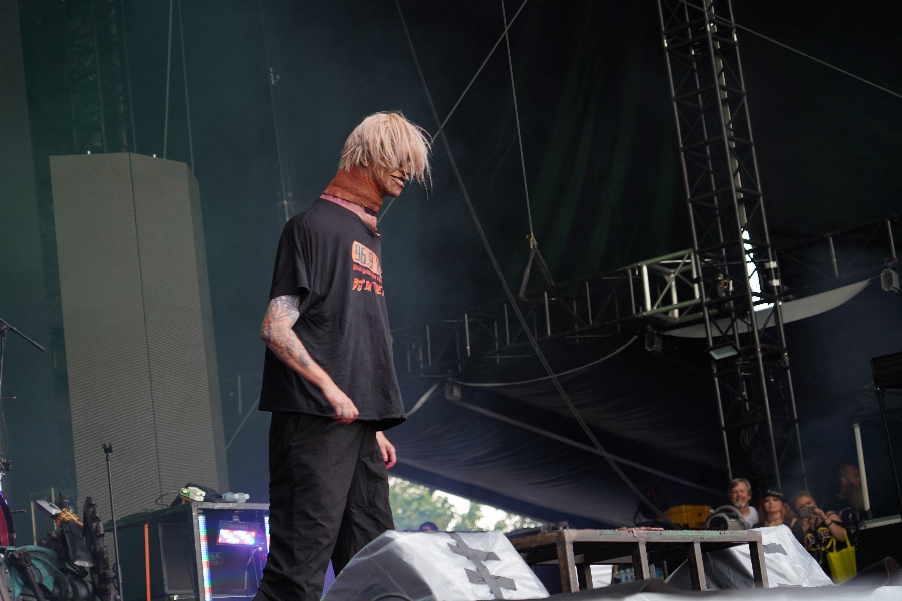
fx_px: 2029
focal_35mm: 81
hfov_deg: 25.1
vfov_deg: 16.9
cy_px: 300
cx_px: 451
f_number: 4
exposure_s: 1/100
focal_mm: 81
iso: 200
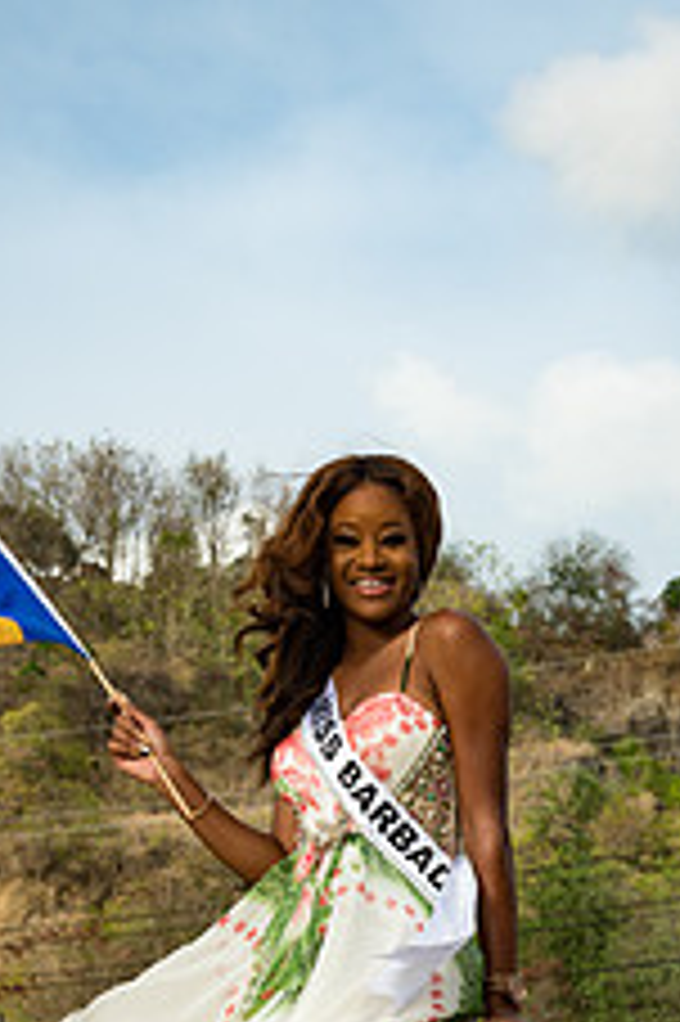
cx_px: 374
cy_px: 900
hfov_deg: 13.3
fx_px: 2923
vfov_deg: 19.5
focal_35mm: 103
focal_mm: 52
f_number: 6.3
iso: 80
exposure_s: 1/160
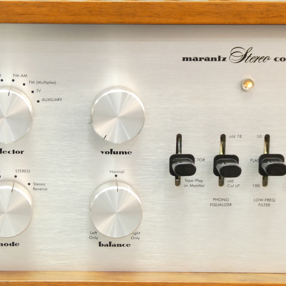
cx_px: 53
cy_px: 155
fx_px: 907
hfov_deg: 17.8
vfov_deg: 17.9
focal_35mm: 97
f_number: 4.4
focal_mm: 11.7
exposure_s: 1/2.5
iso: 200
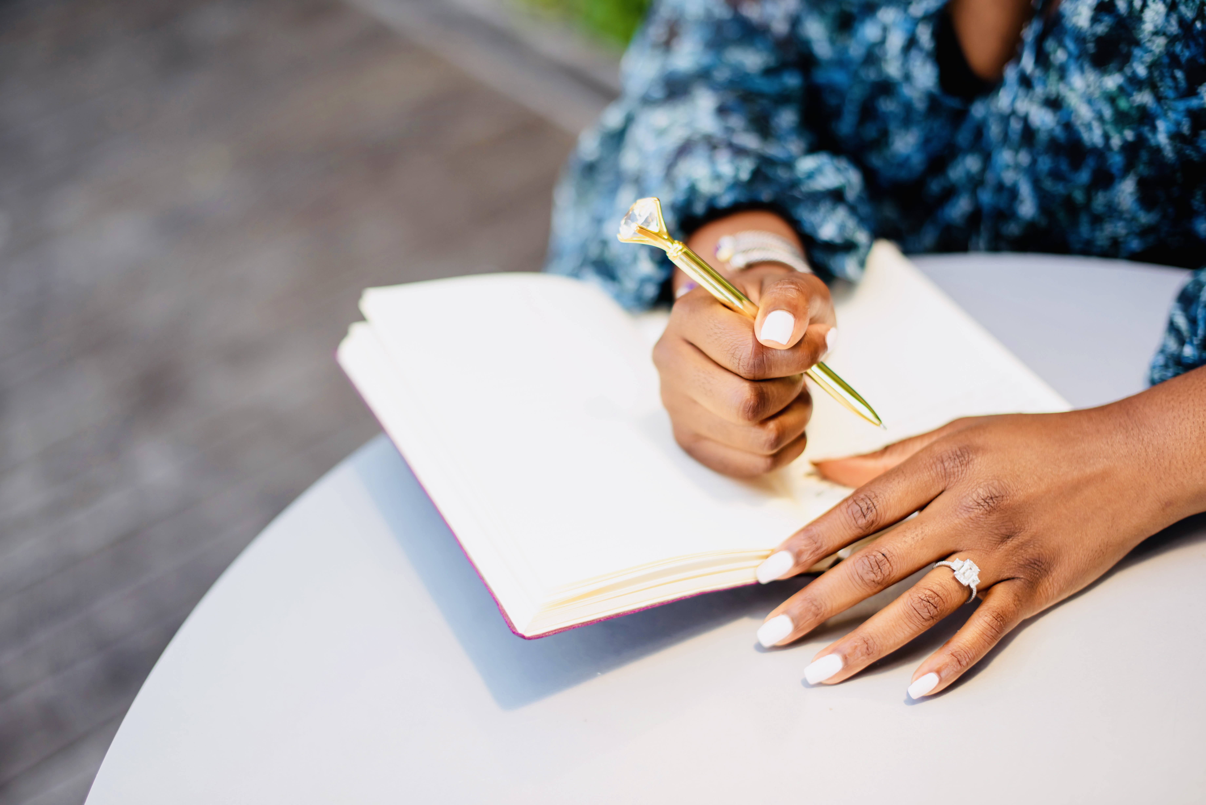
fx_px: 1675
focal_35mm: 50
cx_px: 603
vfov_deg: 27.0
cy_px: 402
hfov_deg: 39.6
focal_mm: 50
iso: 320
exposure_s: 1/640
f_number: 2
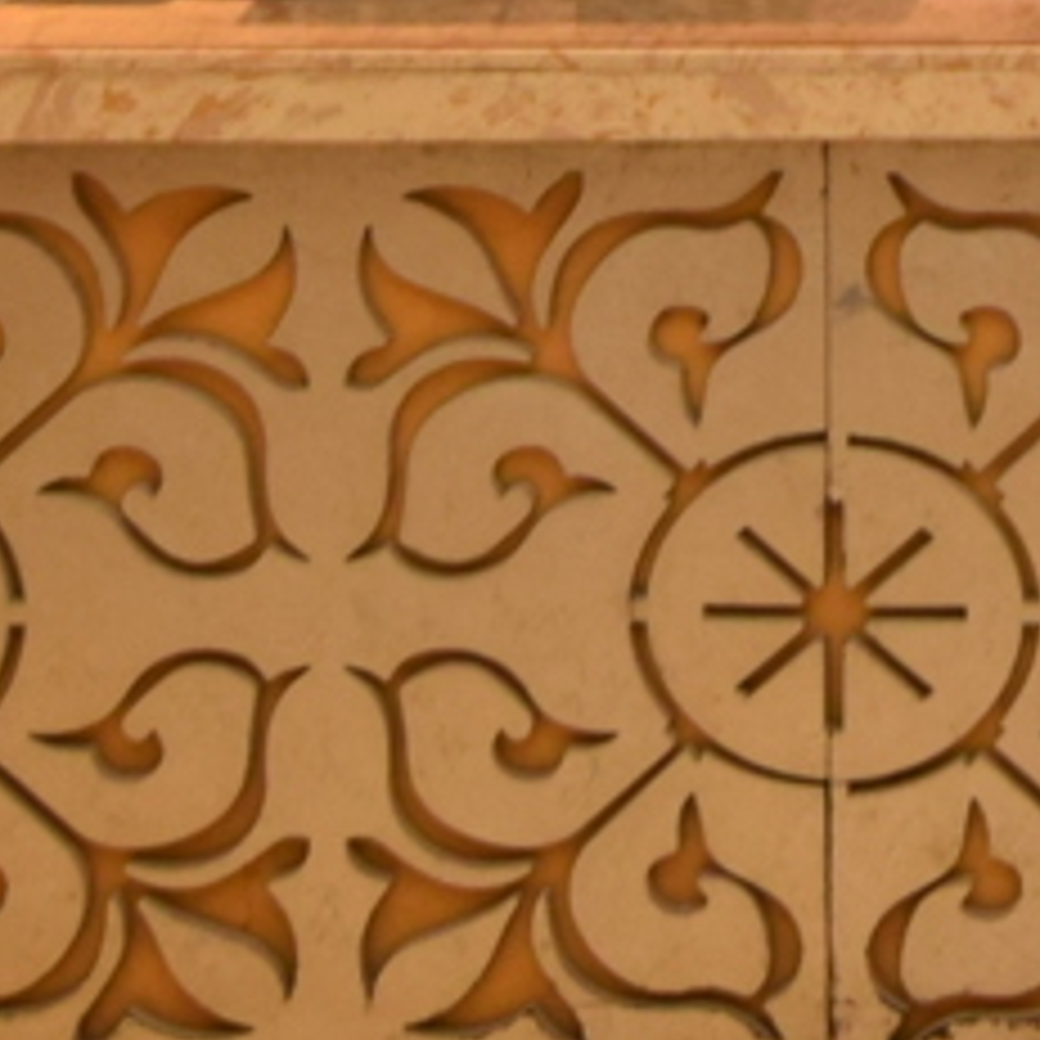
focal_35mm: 107
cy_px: -968
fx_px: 3646
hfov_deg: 14.8
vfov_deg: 14.0
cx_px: 1677
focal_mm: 11
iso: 500
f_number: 5.6
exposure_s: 1/10
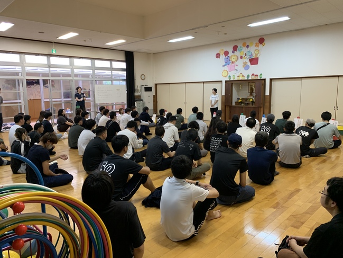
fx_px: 258
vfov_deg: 53.1
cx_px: 172
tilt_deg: -7.2
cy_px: 129
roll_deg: +2.1
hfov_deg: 67.3
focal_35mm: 26
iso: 200
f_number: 1.8
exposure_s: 1/60
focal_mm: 4.25
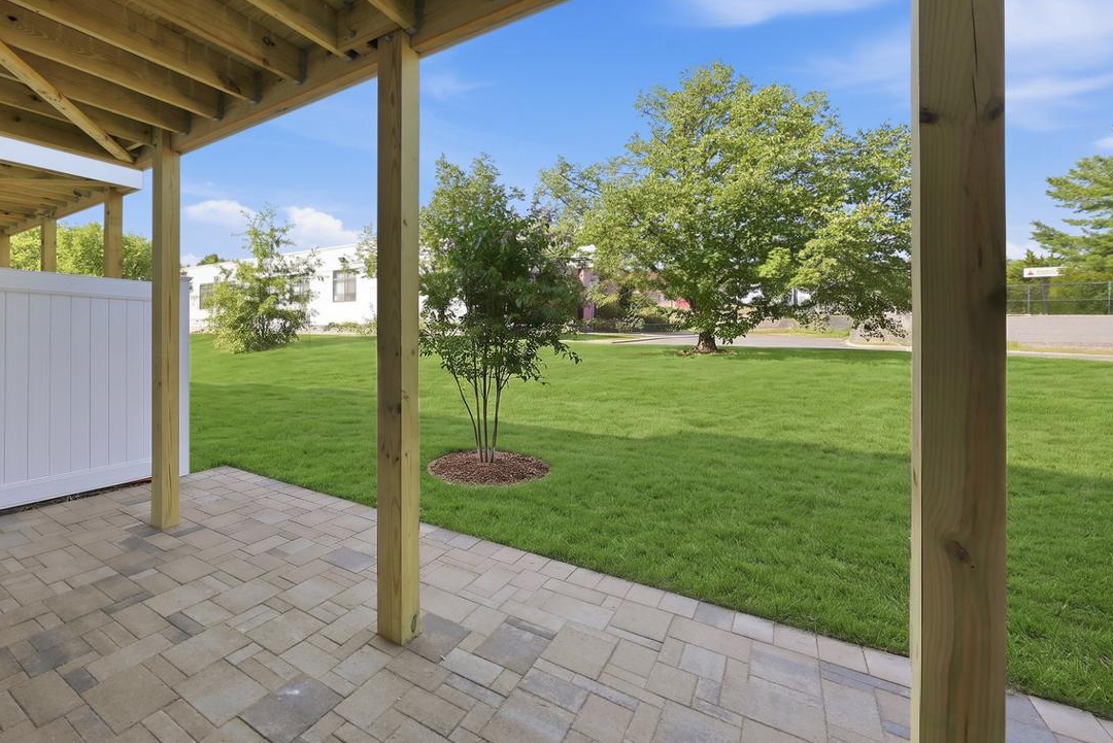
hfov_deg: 93.7
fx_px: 495
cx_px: 385
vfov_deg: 73.5
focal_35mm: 16
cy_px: 326
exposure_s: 1/125
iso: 80
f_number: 5.6
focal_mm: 12
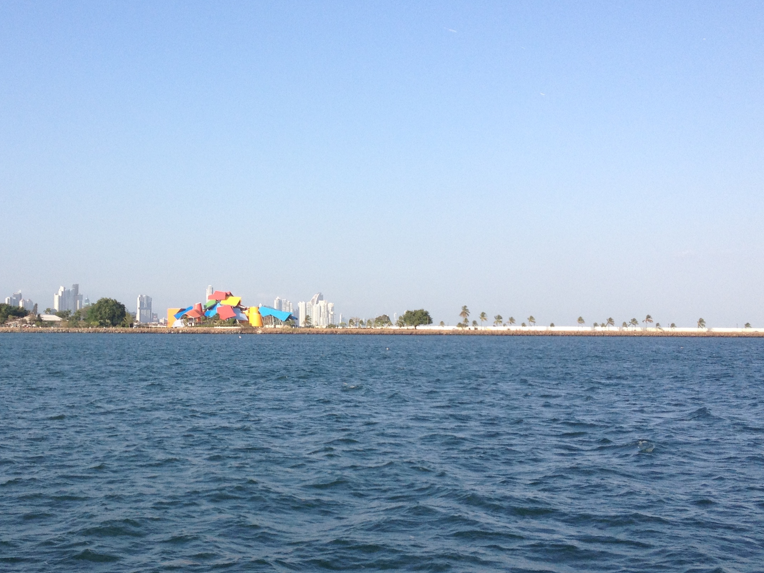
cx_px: 275
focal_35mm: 53
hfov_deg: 35.9
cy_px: 302
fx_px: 1170
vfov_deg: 27.5
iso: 50
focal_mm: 4.28
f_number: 2.4
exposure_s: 1/1255
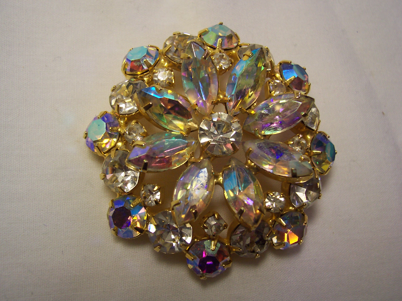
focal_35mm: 37
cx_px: 201
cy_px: 150
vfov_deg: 38.7
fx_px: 430
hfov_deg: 50.1
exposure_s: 1/90
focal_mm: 5.6
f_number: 2.8
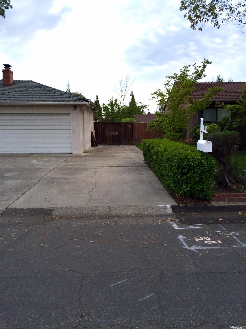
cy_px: 164
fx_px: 275
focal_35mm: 29
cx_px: 123
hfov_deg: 48.2
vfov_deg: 61.7
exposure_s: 1/208
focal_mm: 4.15
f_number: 2.2
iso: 32
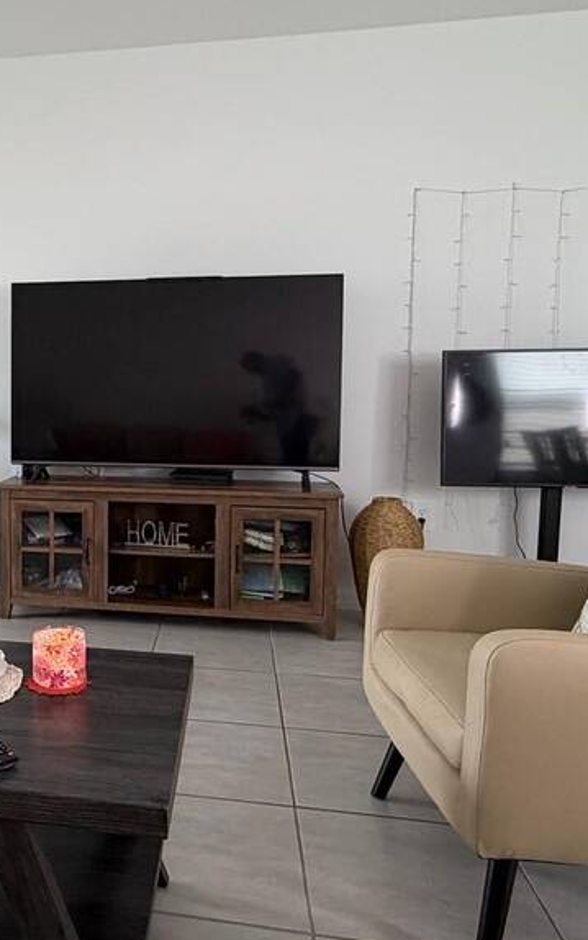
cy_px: 444
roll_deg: -1.2
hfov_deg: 38.4
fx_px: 794
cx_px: 80
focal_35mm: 31
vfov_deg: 61.2
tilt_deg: -4.4
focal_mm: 2.22
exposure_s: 1/121
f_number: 2.2
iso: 320
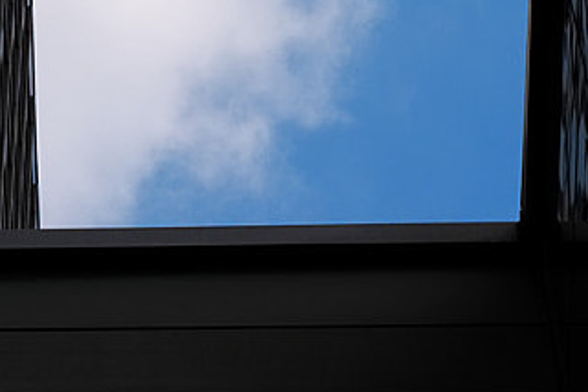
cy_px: -145
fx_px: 4067
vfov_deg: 5.5
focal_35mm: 249
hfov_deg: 8.3
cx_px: 95
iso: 100
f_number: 7.1
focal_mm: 50
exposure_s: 1/1250
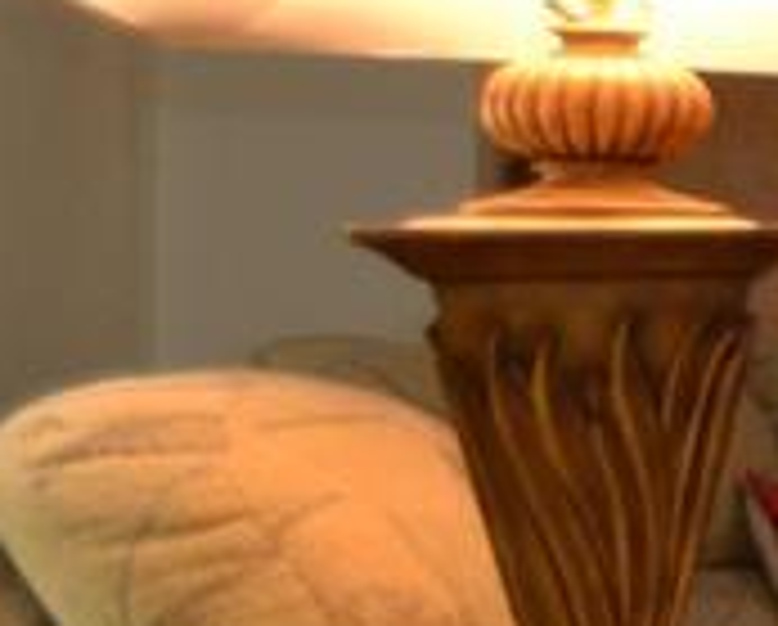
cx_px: 2653
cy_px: 227
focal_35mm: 104
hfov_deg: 9.9
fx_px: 2399
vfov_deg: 14.8
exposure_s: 1/60
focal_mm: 10
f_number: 4
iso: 800
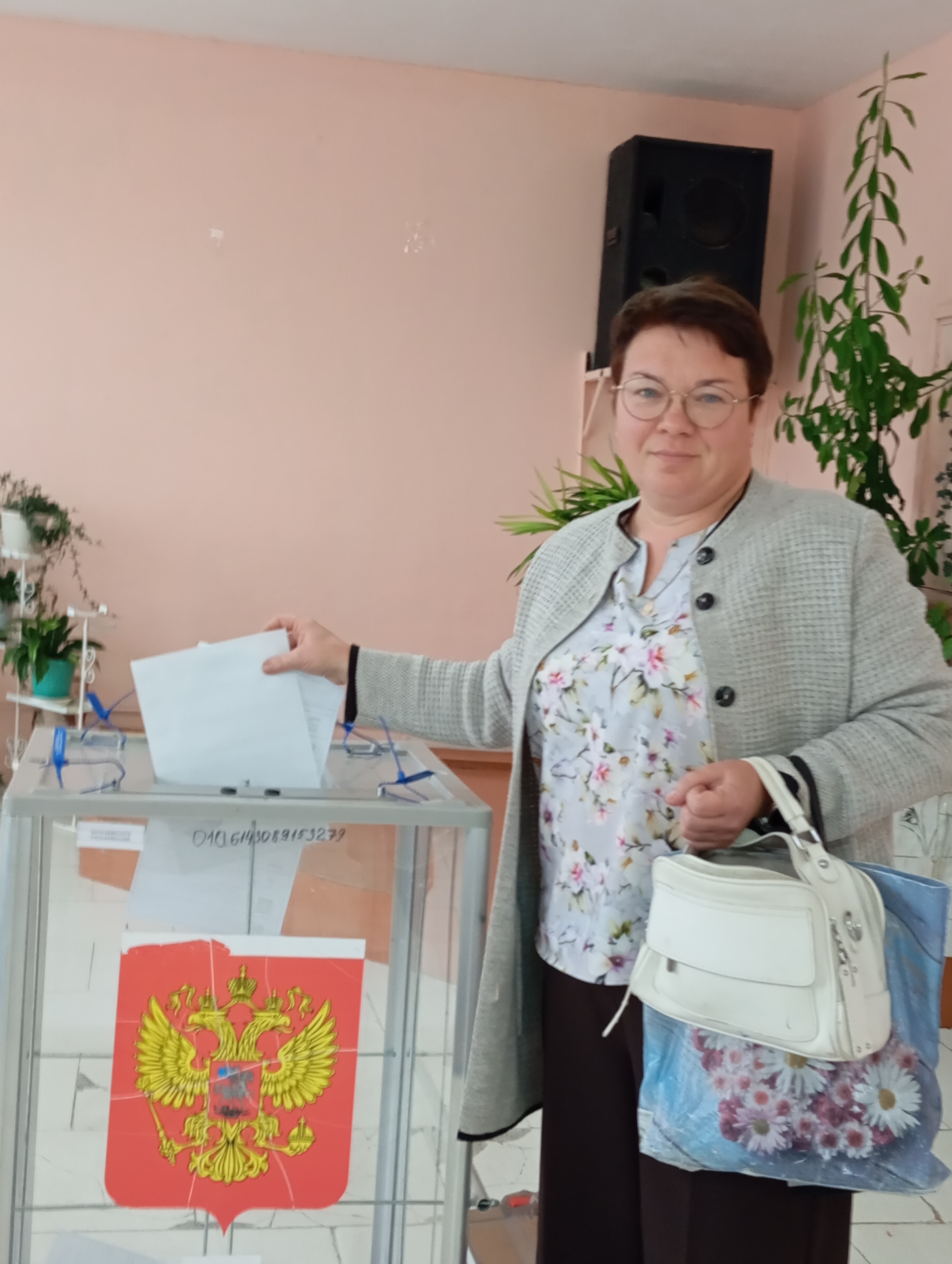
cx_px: 476
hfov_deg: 31.0
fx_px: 1719
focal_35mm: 47
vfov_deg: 40.4
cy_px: 632
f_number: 1.8
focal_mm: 4.22
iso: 879
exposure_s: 1/33.3
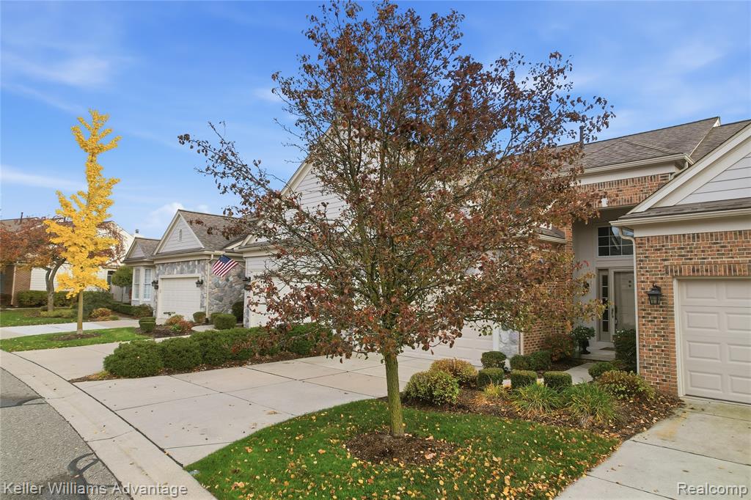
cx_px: 376
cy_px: 250
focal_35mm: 22
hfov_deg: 78.6
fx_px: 459
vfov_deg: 57.2
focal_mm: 8.4
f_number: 2.8
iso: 100
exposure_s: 1/120
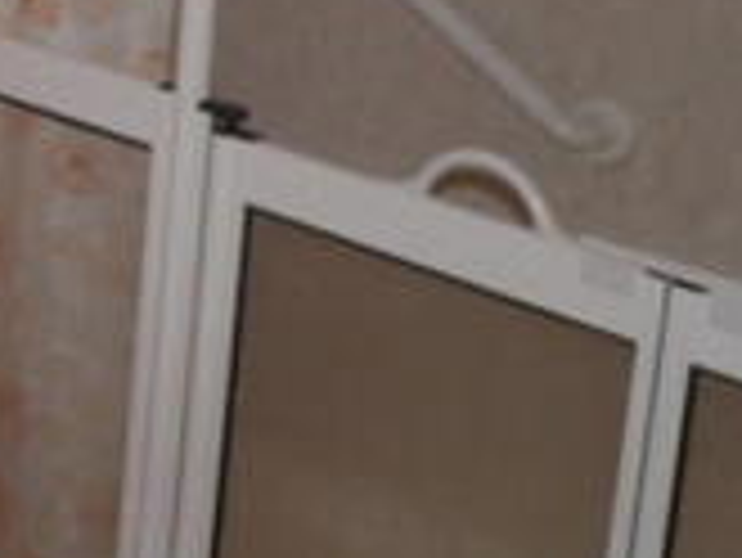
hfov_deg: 17.4
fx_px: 2124
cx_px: -447
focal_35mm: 99
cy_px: -160
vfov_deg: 14.4
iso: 100
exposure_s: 1/30
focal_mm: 4.9
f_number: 2.8
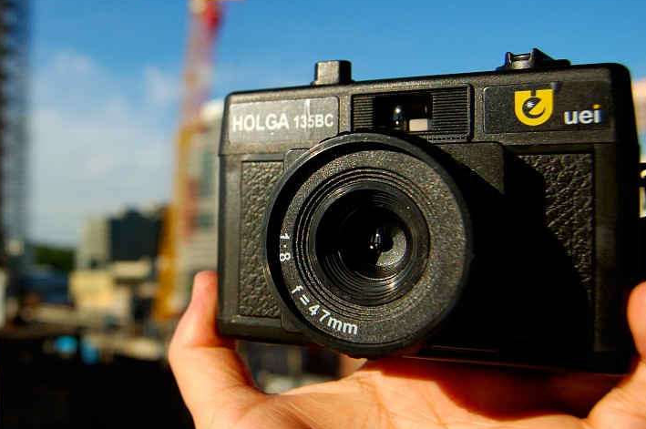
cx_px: 208
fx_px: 699
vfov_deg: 34.1
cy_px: 202
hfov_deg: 48.6
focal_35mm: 39
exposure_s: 1/2000
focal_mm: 18
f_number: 4.5
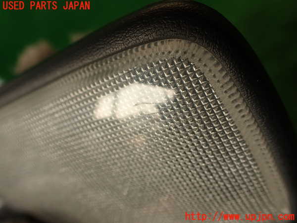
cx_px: 148
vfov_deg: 44.2
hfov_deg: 56.8
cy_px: 112
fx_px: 275
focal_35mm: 32
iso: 100
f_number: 3.2
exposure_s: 1/100
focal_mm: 5.79
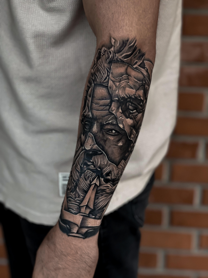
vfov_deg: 25.3
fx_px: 617
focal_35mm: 77
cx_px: 104
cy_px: 139
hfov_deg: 19.1
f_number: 2.8
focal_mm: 9
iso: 125
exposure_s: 1/50
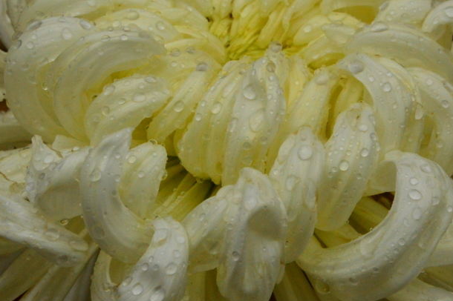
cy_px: 98
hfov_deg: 7.4
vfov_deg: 5.0
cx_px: 303
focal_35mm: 277
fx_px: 3484
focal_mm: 110
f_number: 18
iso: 2200
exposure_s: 1/250
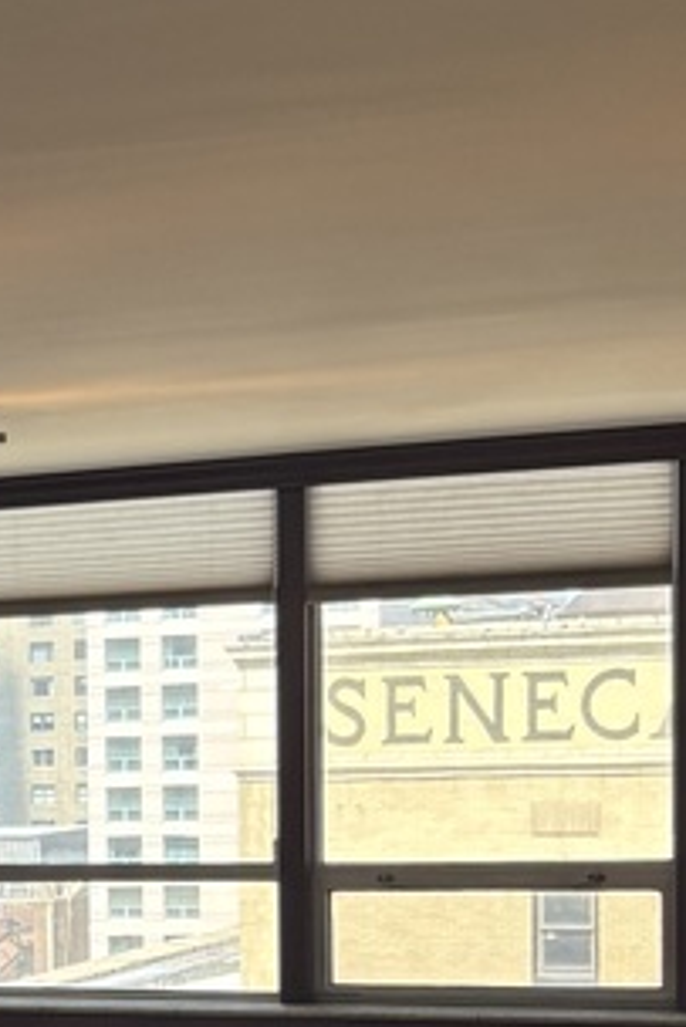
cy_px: 939
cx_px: -358
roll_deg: +1.8
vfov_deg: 20.8
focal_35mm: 96
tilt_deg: -5.4
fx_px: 2741
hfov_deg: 13.4
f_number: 1.6
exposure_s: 1/232
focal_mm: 5.96
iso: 100
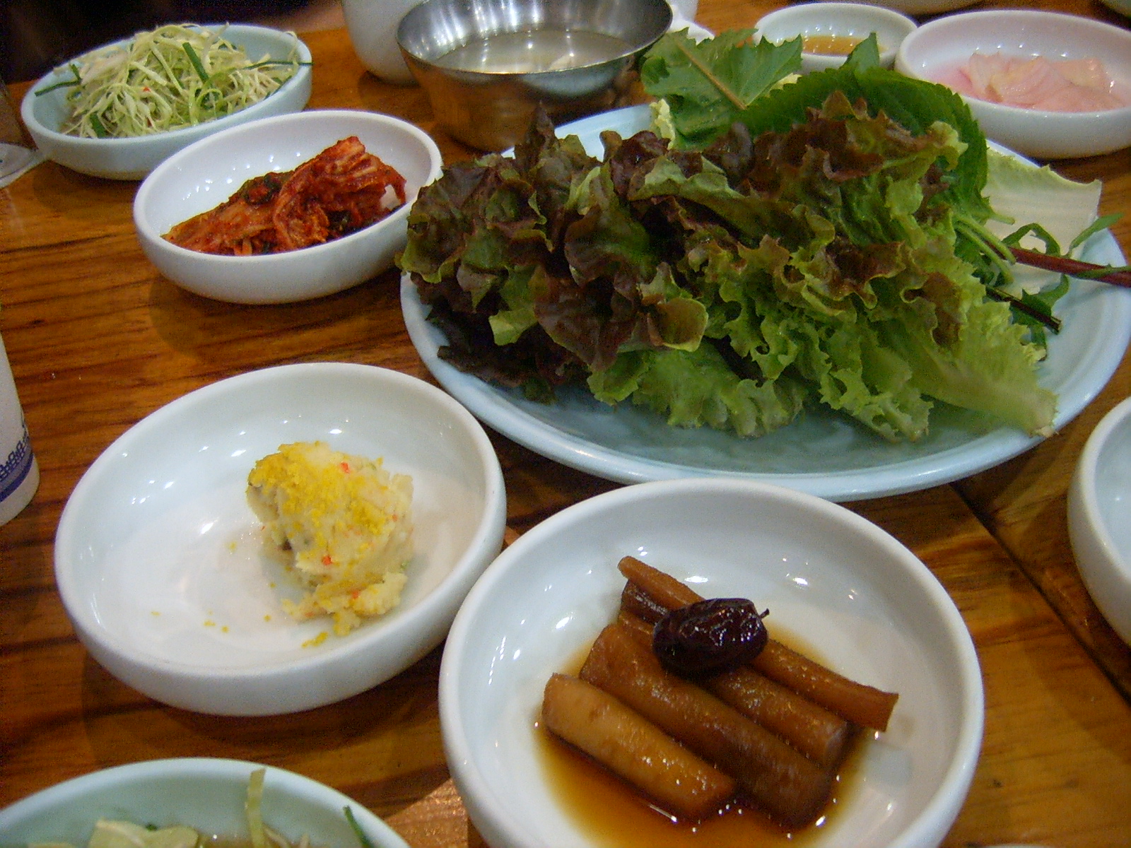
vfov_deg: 40.7
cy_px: 424
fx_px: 1144
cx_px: 566
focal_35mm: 35
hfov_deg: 52.6
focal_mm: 5.8
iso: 100
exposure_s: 1/6
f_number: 2.8
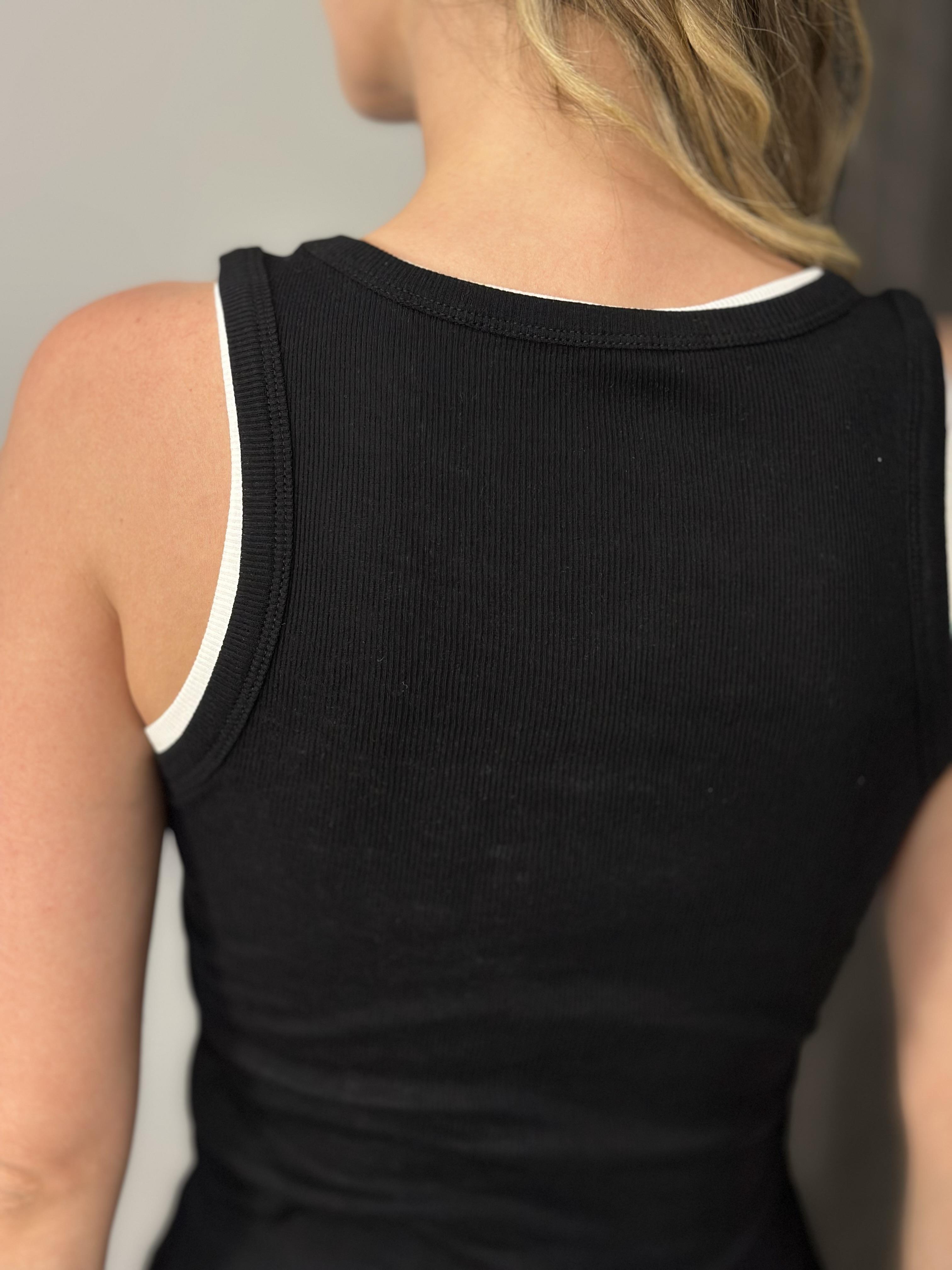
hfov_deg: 30.3
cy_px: 635
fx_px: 1760
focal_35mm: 48
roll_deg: -2.8
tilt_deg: -11.8
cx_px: 476
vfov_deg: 39.7
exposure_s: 1/100
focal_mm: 6.86
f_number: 1.78
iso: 200
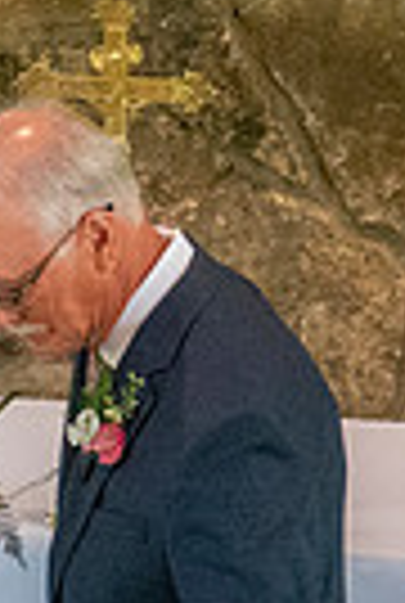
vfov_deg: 5.5
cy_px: 508
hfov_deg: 3.7
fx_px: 6245
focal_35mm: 372
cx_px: -256
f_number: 4
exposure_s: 1/125
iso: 2500
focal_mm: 40.73
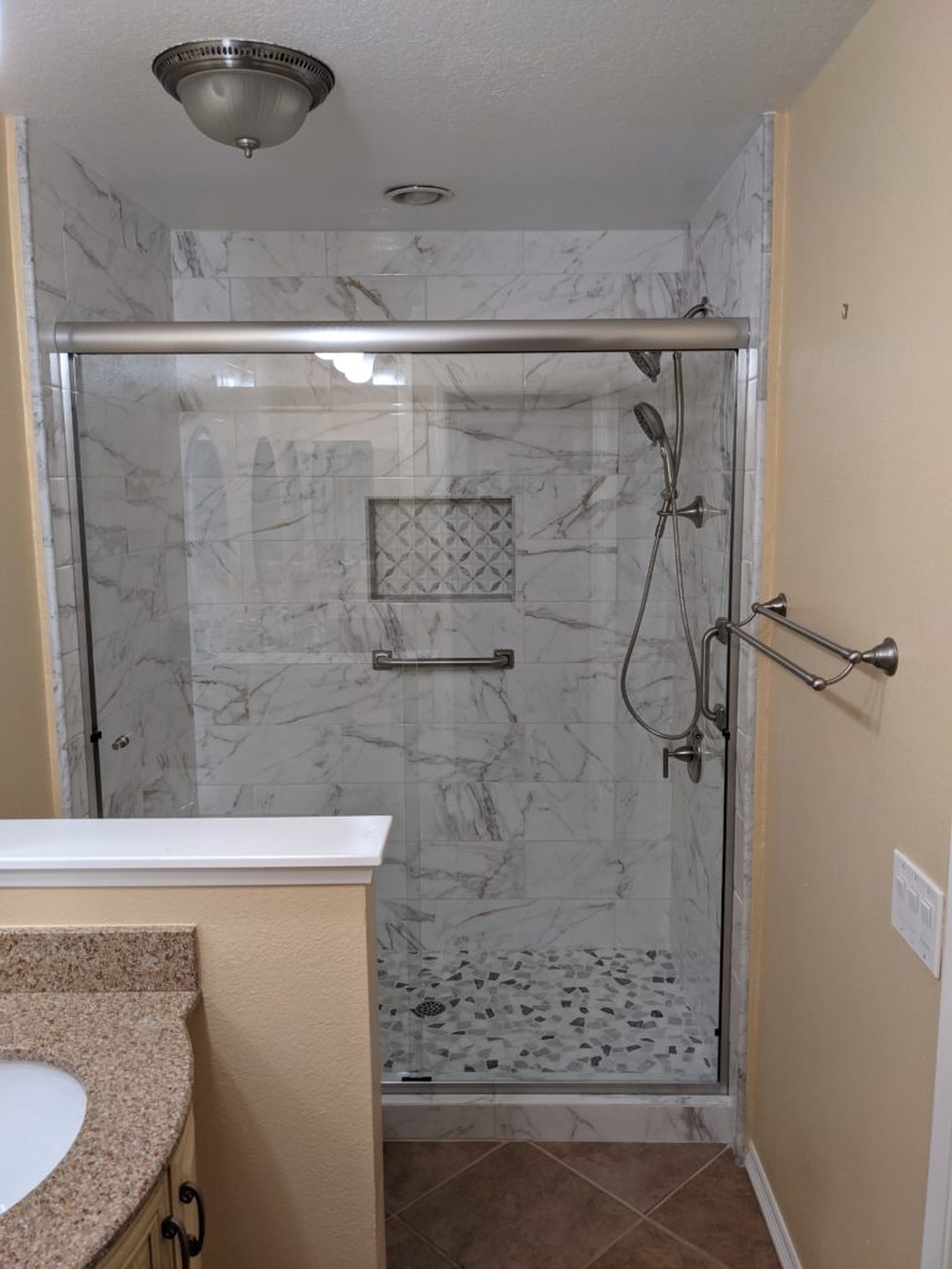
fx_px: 990
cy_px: 634
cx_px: 476
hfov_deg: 51.4
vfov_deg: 65.3
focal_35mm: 27
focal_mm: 4.38
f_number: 1.73
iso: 66
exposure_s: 1/60
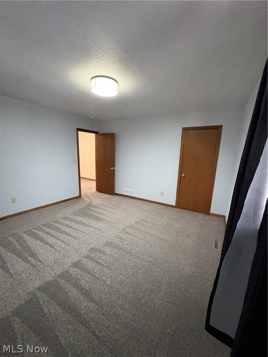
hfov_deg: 85.7
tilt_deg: -10.6
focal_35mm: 14
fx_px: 145
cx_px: 134
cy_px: 178
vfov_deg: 102.1
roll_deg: -1.8
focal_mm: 2.22
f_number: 2.2
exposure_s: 1/60
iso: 640
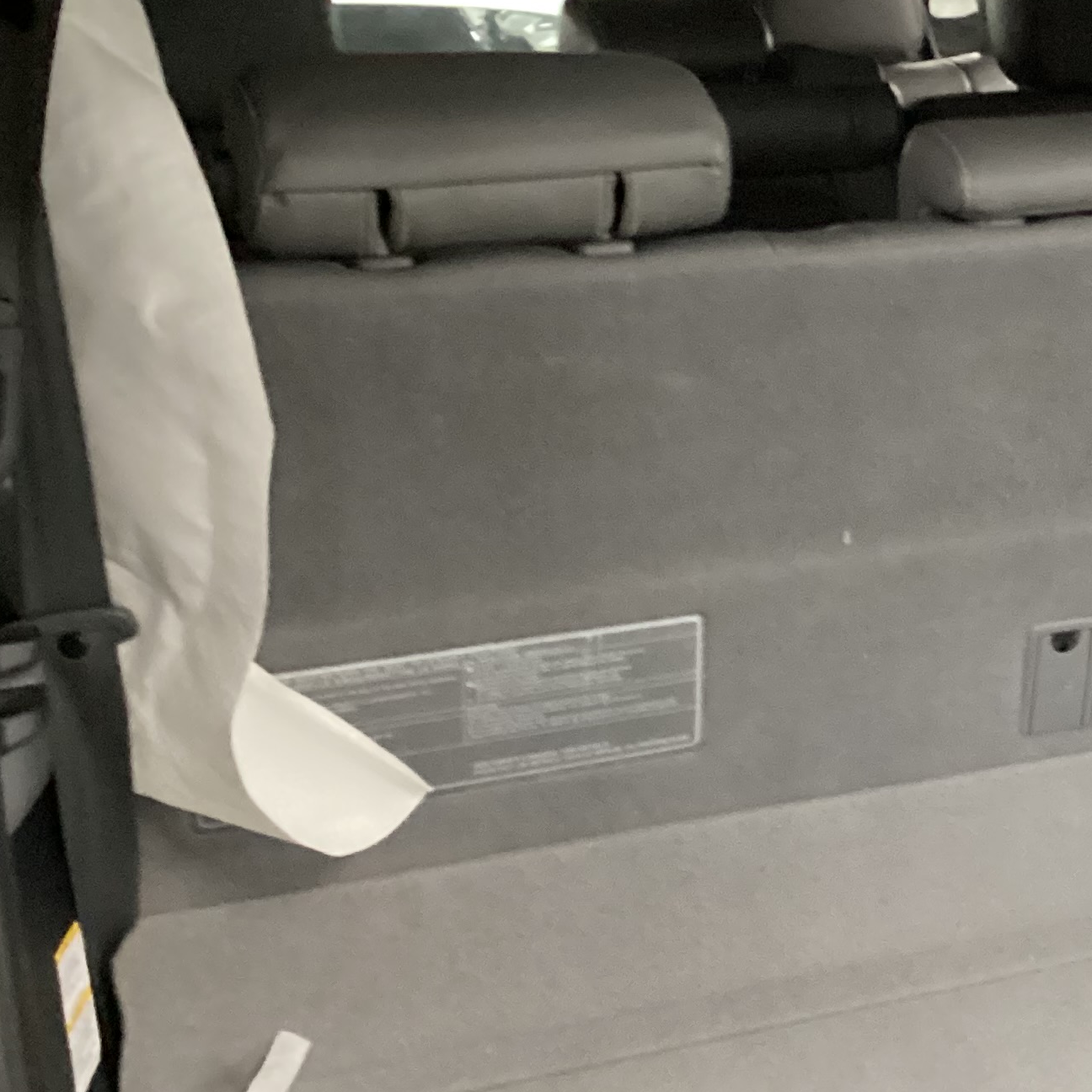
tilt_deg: -15.5
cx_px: 1151
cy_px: 575
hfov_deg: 23.7
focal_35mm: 69
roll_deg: +0.6
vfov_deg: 25.0
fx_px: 2463
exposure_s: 1/25
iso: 640
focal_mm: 3.3
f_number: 2.4
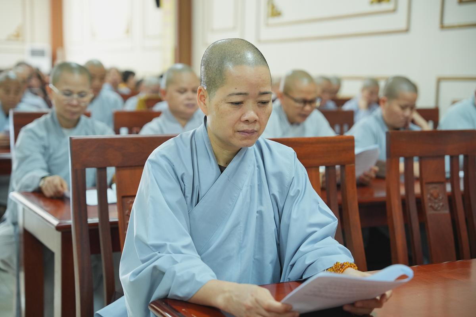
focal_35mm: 57
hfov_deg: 35.1
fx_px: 754
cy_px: 158
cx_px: 238
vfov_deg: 23.8
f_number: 2.8
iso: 2500
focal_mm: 57
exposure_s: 1/125
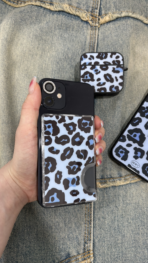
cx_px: 77
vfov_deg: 66.1
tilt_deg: -78.1
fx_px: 202
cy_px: 132
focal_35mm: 29
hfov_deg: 40.2
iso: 160
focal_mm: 5.96
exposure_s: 1/60
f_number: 1.6
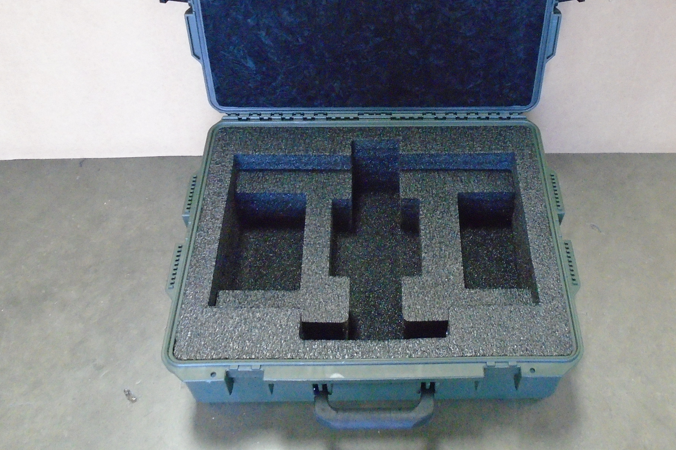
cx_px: 405
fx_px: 732
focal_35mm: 39
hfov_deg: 49.3
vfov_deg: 33.4
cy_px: 104
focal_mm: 4.6
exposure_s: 1/60
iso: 800
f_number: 3.2
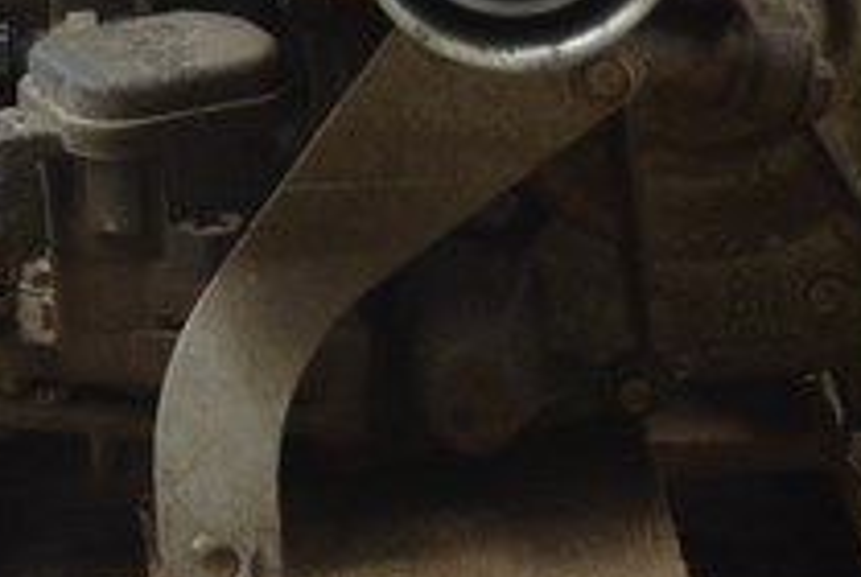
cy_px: -666
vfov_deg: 6.1
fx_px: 5269
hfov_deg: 9.3
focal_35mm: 220
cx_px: 589
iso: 320
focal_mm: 30
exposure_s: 1/125
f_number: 5.6
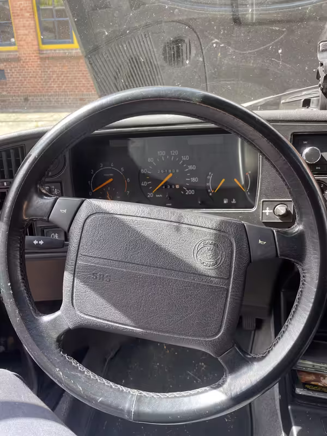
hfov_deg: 53.1
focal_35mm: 26
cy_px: 218
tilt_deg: -24.1
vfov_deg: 67.3
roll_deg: +1.9
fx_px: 327
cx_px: 164
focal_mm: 4.2
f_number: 1.6
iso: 32
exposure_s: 1/121
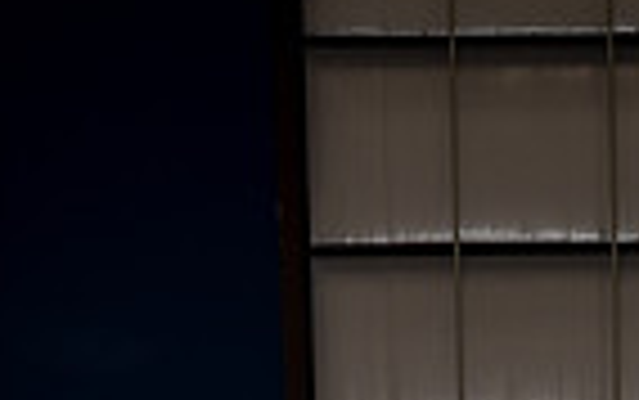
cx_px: 630
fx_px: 2144
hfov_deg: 16.6
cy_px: 944
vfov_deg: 9.5
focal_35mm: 123
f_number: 8
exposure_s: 1/250
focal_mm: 38
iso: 100
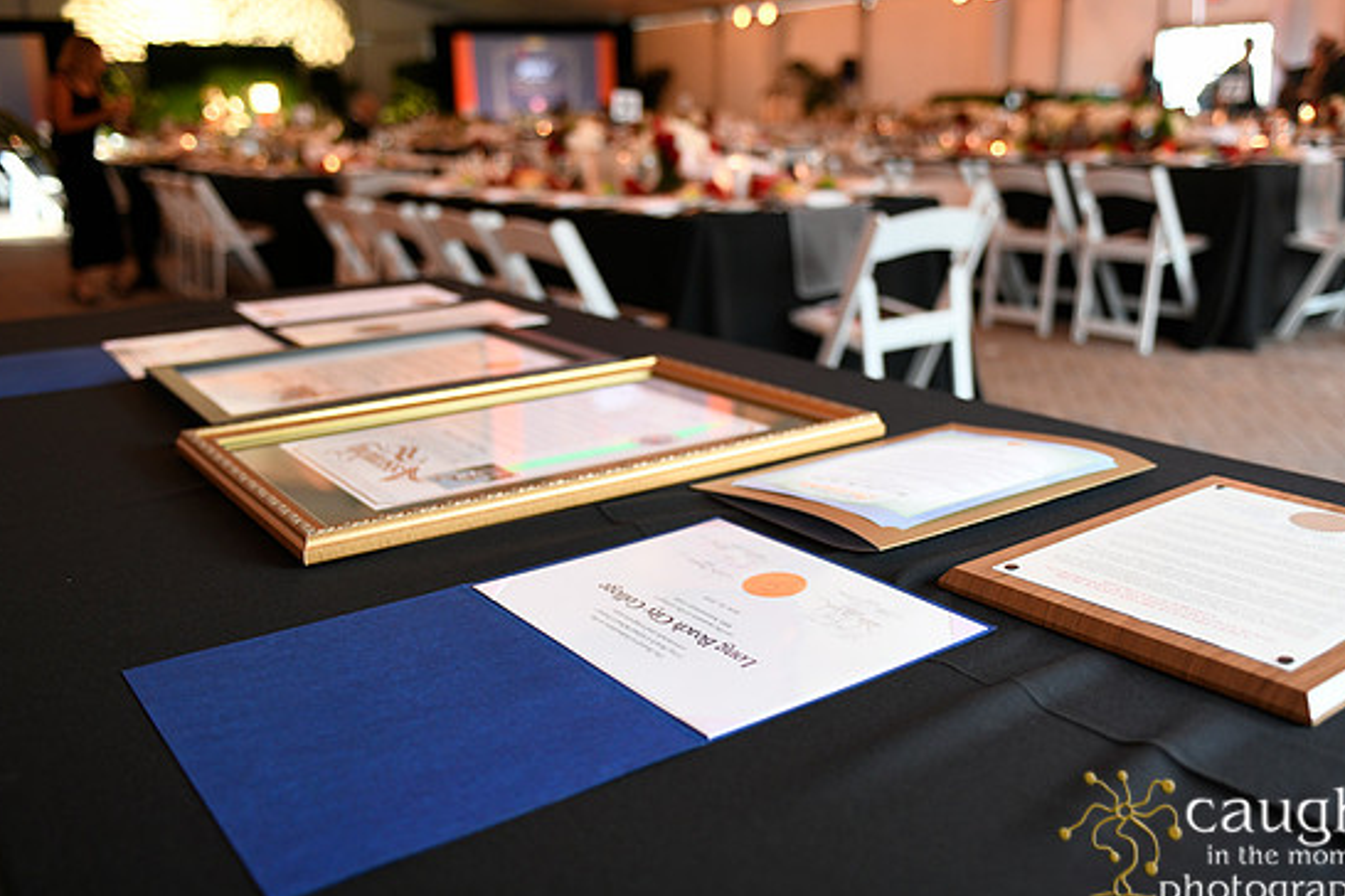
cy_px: 454
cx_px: 697
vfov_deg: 38.9
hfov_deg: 55.8
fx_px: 1270
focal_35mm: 34
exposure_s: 1/100
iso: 1600
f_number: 2.8
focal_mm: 32
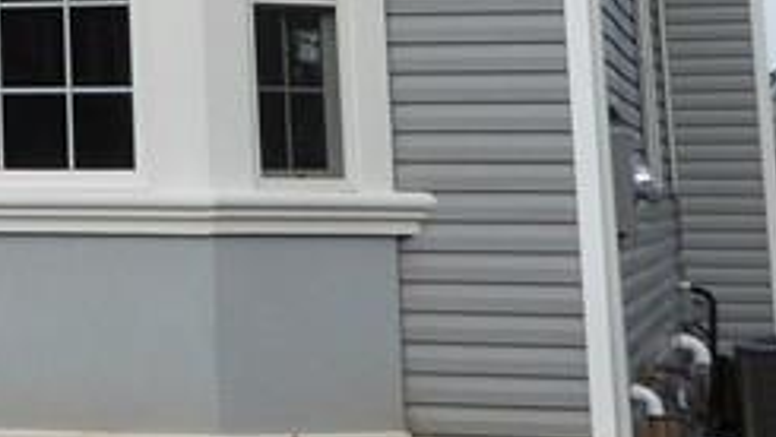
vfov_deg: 8.0
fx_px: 3005
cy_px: -358
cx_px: -475
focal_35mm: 146
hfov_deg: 13.6
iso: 100
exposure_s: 1/640
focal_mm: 5.4
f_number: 3.5
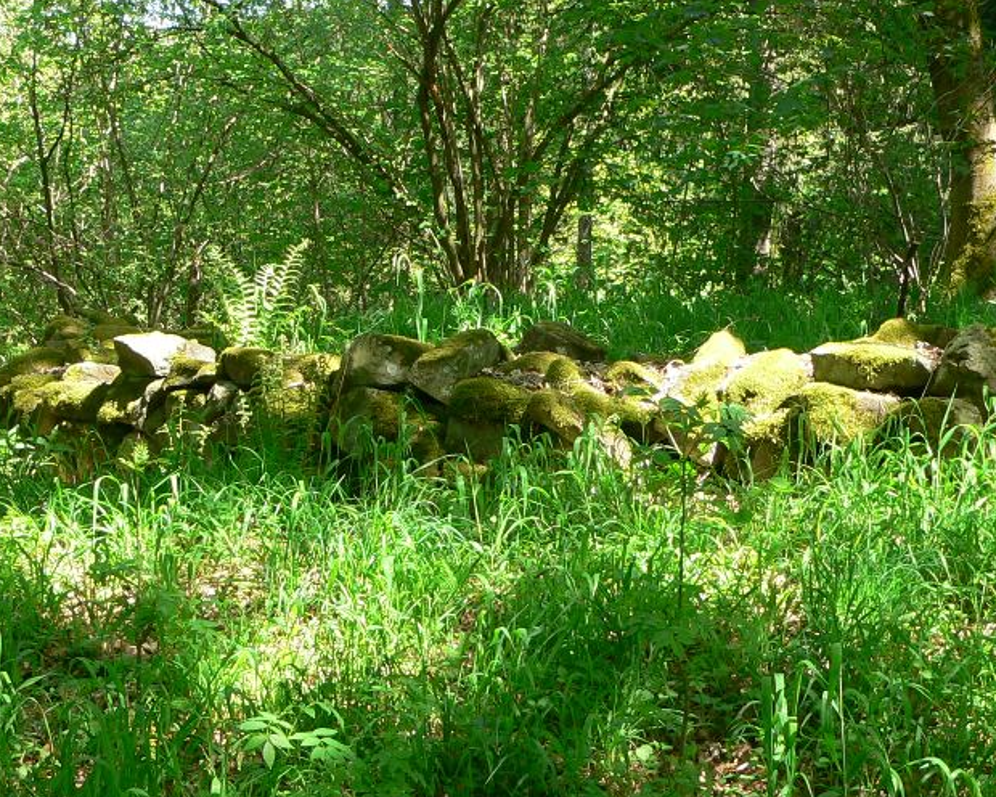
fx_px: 1710
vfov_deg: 26.2
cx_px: 495
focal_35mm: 58
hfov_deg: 32.5
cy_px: 347
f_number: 3.7
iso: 100
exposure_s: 1/100
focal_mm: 6
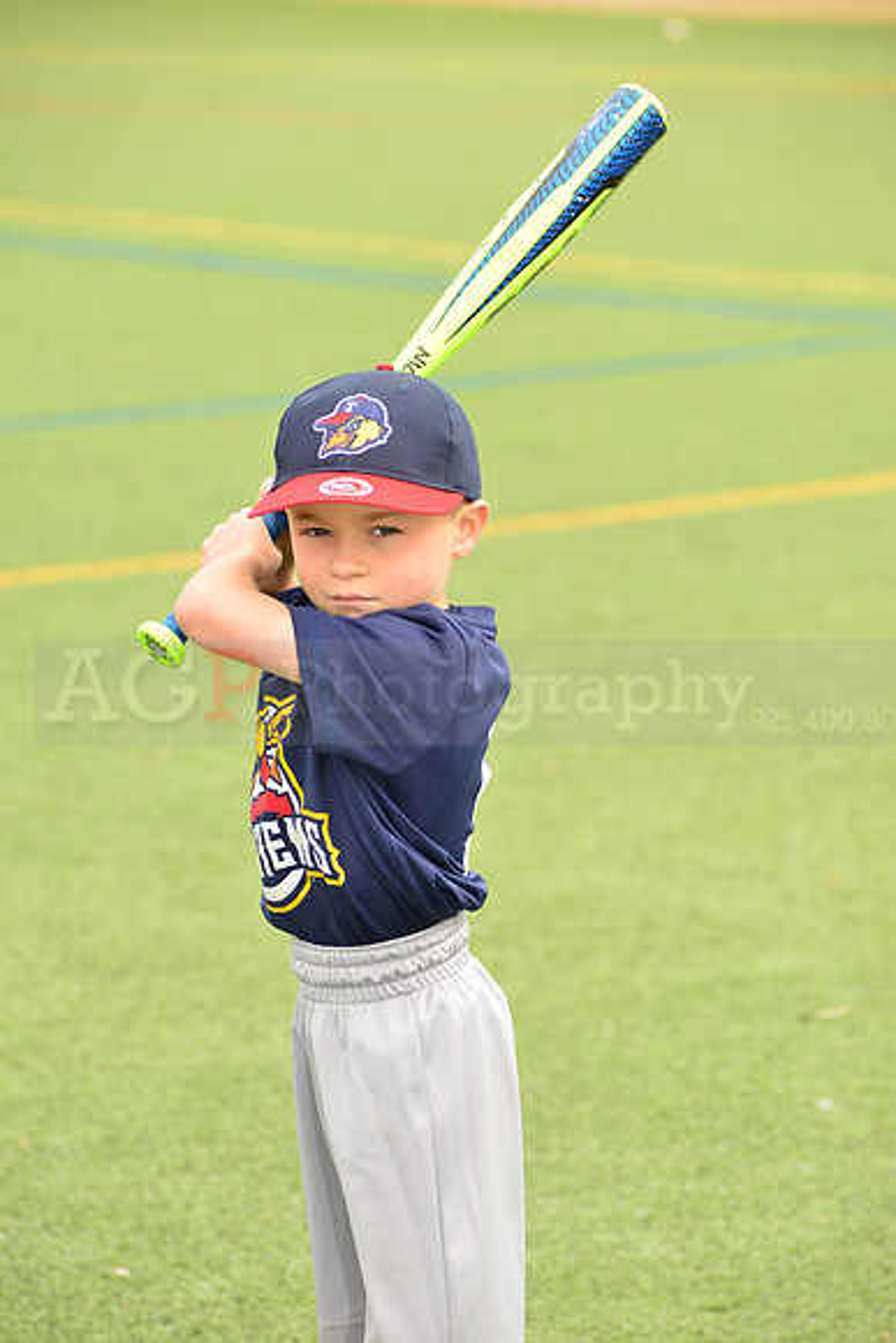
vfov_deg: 12.8
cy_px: 672
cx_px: 448
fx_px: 5969
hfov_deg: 8.6
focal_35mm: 160
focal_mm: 160
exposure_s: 1/200
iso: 250
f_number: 8
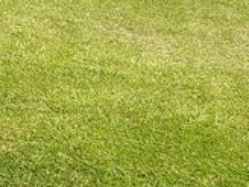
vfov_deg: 9.6
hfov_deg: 12.4
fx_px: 1079
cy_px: -109
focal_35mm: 150
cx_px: -141
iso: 101
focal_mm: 5.56
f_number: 1.8
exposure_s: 1/1521
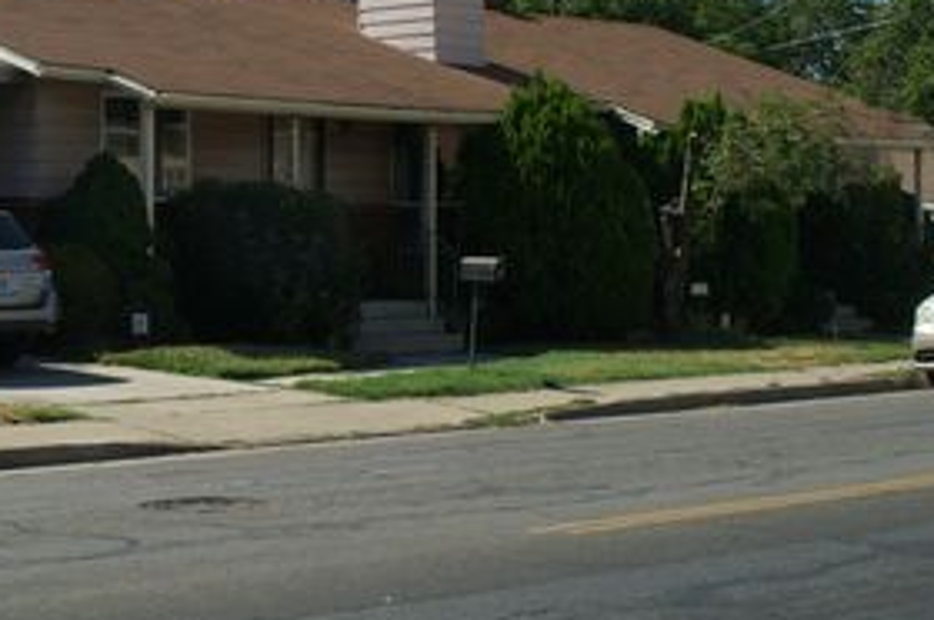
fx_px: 2433
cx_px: 260
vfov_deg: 14.5
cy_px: 185
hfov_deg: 21.6
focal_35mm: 94
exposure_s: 1/200
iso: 100
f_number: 11
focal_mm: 35
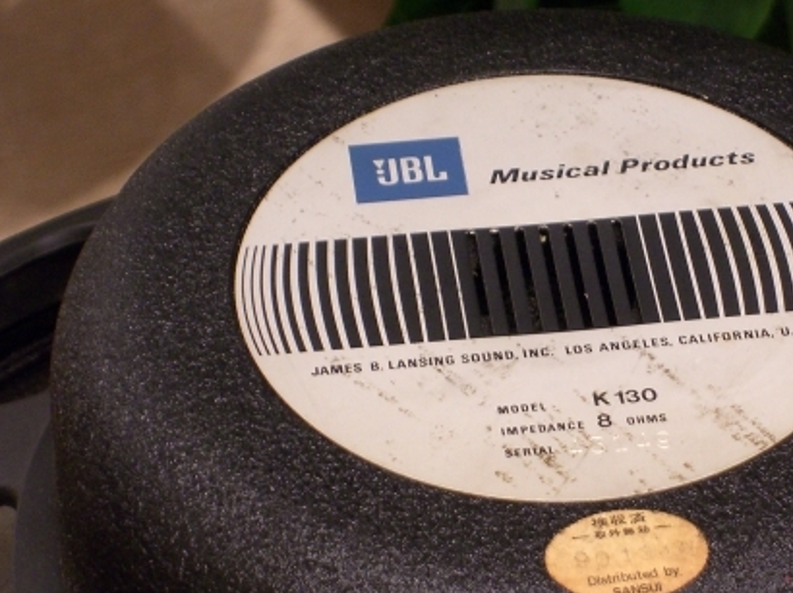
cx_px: 551
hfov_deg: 11.1
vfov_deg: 8.3
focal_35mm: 178
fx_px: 4075
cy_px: 286
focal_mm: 23.7
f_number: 5.1
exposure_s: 1/8
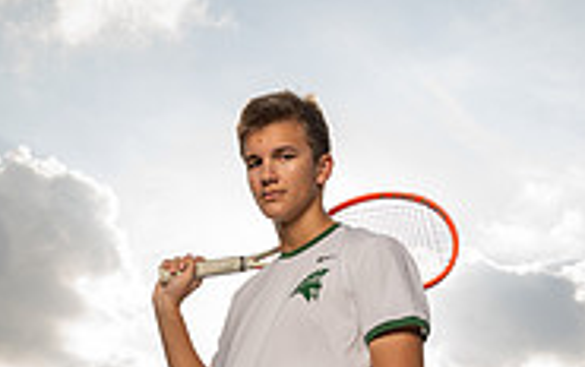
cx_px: 215
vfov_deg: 18.5
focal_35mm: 62
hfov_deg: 32.8
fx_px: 989
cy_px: 557
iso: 80
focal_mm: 25
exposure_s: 1/250
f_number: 9
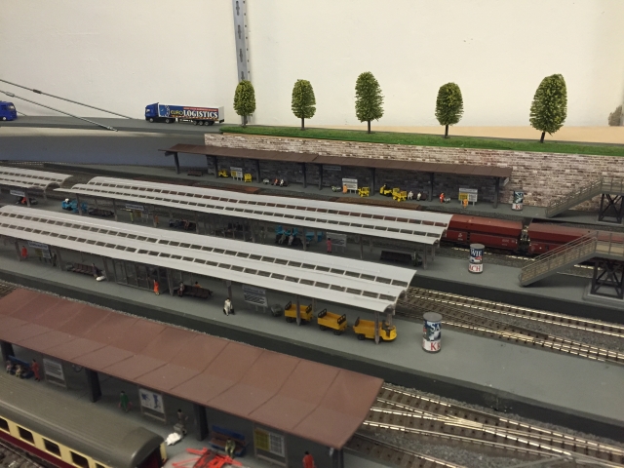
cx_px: 312
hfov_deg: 61.7
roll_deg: +1.6
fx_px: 523
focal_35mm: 29
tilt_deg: -18.7
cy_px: 234
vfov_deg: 48.2
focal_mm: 4.15
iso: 200
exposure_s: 1/33
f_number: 2.2
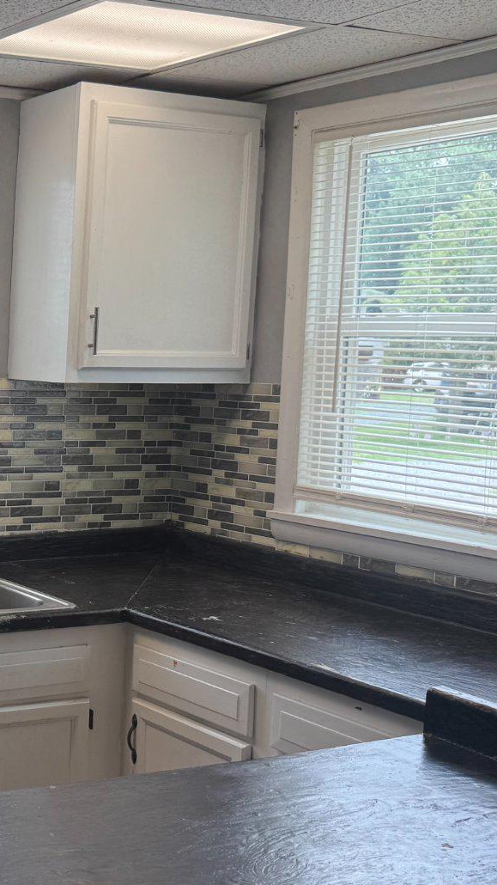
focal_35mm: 52
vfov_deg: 39.9
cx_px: -135
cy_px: 467
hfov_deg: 21.1
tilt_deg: -5.0
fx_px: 1219
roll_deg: -1.2
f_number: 1.78
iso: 80
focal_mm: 6.76
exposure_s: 1/202
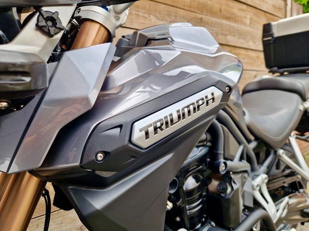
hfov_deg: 73.9
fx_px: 205
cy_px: 116
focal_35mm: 23
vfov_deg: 58.9
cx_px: 154
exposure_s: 1/239
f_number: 1.8
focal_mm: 5.4
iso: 50
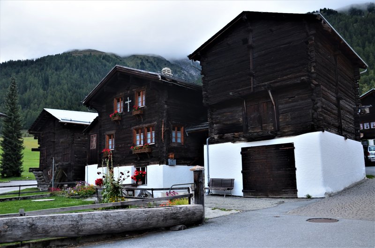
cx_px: 188
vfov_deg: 39.8
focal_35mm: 33
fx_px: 343
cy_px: 124
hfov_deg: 57.3
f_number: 5.6
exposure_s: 1/6
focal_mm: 22
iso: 320
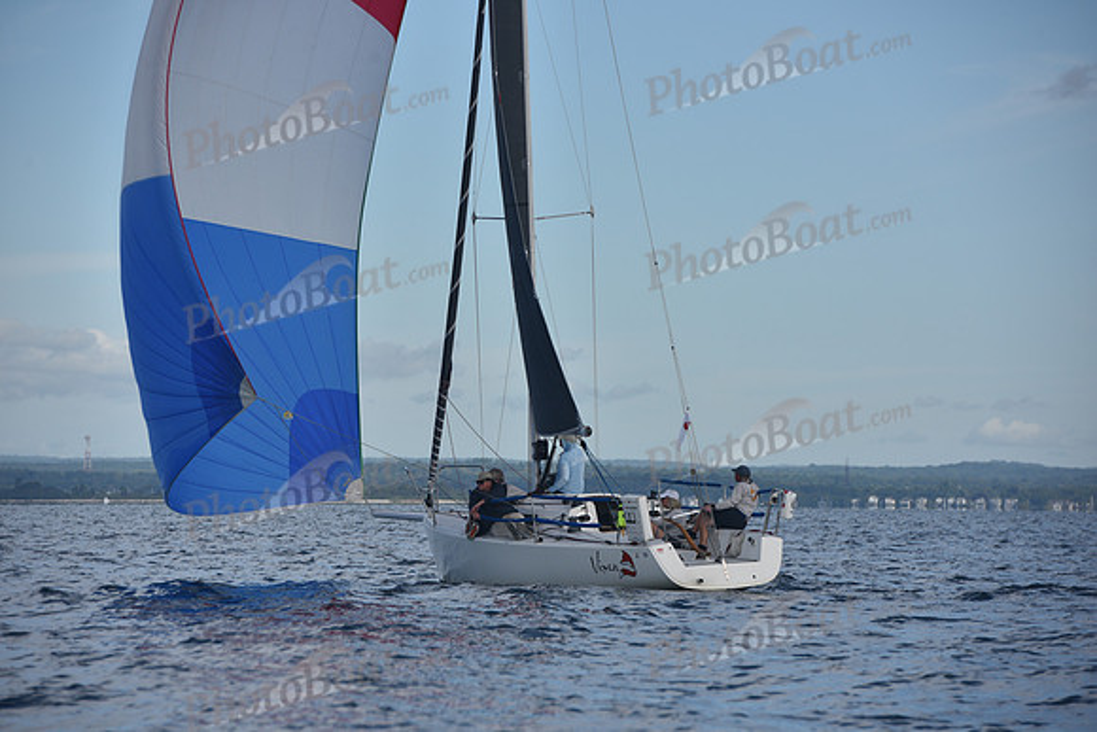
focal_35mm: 200
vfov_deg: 6.9
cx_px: 548
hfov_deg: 10.3
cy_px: 366
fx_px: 6096
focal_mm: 200
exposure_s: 1/500
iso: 200
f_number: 7.1
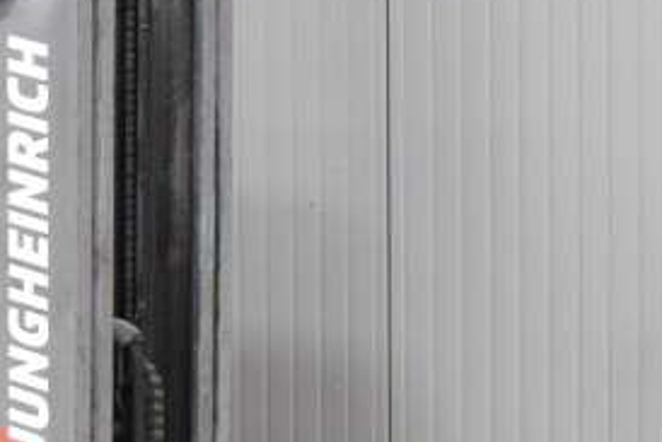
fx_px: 2782
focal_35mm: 151
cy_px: 466
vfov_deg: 9.0
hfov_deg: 12.9
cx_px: -290
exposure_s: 1/25
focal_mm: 23
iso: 1600
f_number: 5
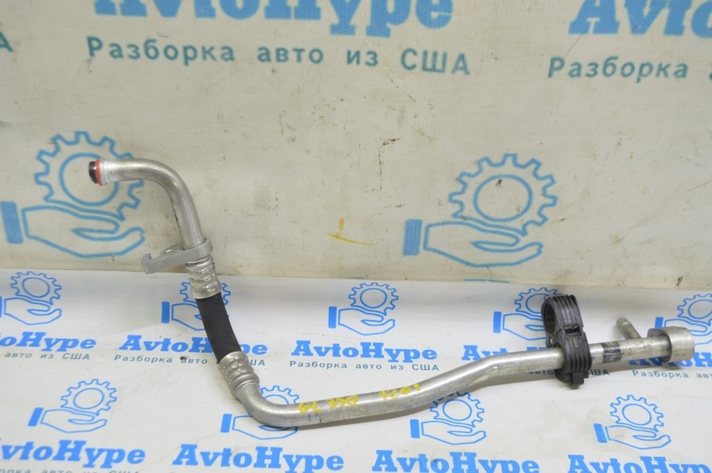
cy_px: 236
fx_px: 830
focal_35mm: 42
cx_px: 356
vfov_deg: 31.8
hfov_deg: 46.4
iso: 400
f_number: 5.6
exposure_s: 1/20
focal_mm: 28
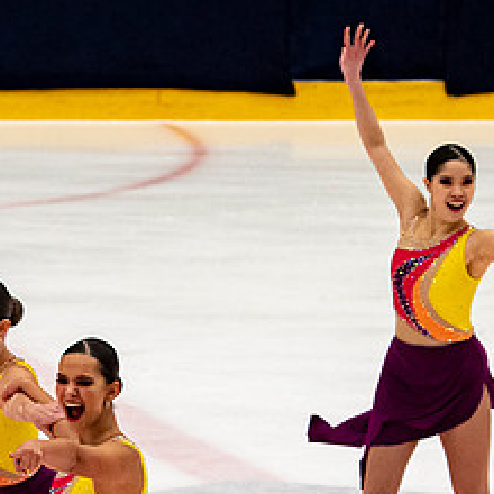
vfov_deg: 3.2
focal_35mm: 554
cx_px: -33
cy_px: 529
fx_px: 8945
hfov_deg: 3.2
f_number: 4
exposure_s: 1/500
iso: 720
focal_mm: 112
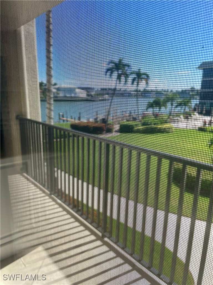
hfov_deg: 53.1
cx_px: 106
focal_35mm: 26
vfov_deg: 67.3
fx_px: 213
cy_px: 142
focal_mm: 4.2
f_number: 1.6
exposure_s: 1/861
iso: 32
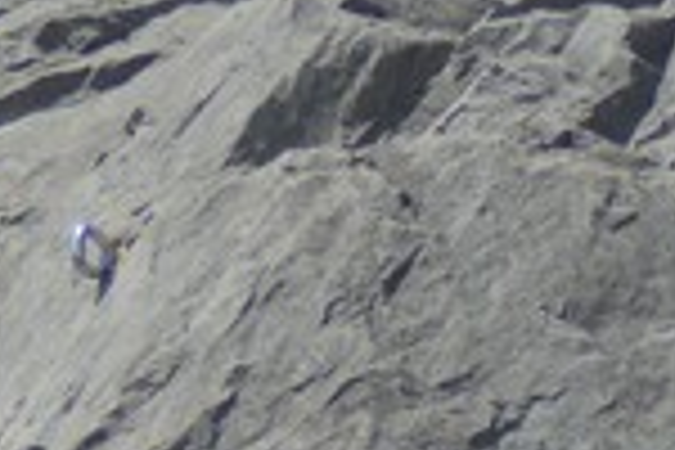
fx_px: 13386
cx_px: -207
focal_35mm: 714
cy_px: -376
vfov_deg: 1.9
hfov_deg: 2.9
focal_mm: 70
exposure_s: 1/2000
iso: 200
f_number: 4
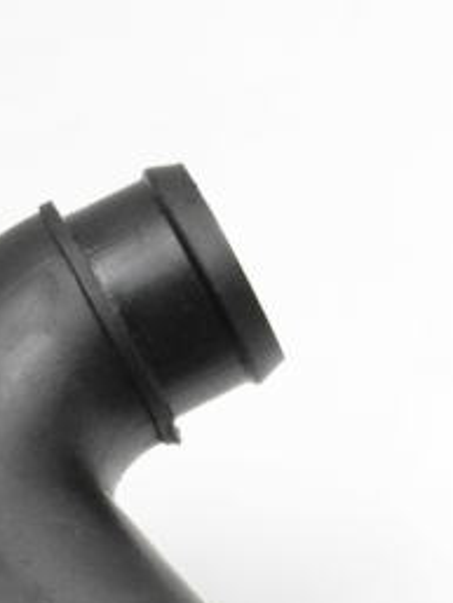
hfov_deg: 7.8
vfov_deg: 10.5
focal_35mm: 184
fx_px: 3208
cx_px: 864
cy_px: 781
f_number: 7.1
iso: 6400
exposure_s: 1/200
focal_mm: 32
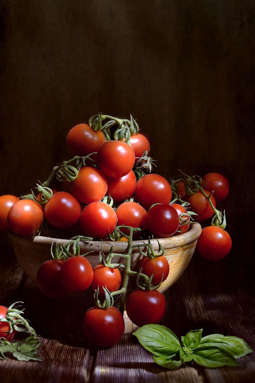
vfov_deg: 20.0
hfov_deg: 13.4
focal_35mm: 102
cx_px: 117
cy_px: 180
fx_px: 1083
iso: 100
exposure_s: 15
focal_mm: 52
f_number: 8
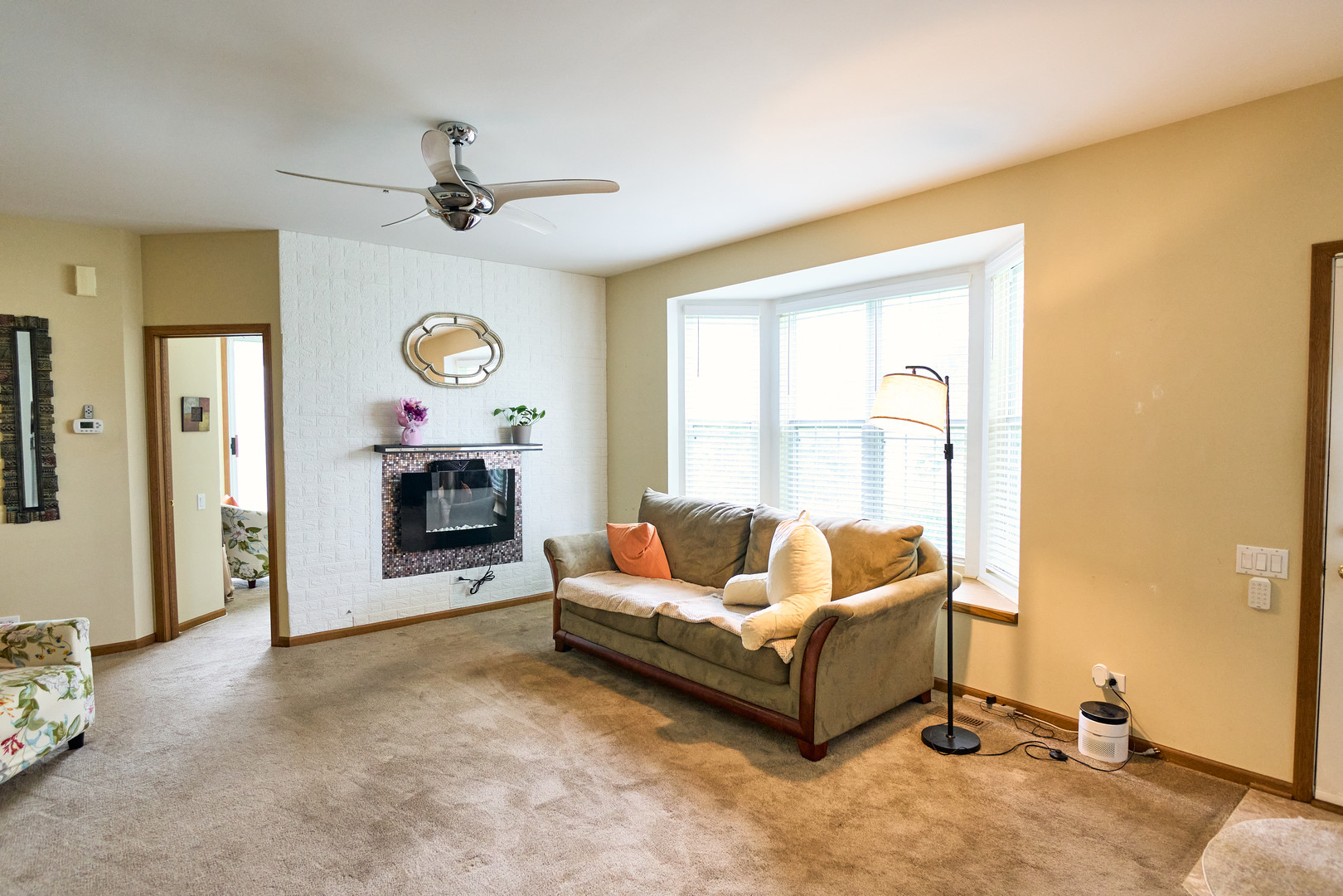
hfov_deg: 90.0
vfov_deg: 67.4
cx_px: 672
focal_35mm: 18
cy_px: 448
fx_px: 671
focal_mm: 12
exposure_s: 1/50
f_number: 3.5
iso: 1000
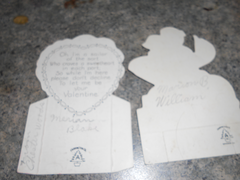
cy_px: 90
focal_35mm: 32
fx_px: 222
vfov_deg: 44.2
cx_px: 120
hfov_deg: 56.8
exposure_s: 1/25
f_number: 8.8
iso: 80
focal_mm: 5.8
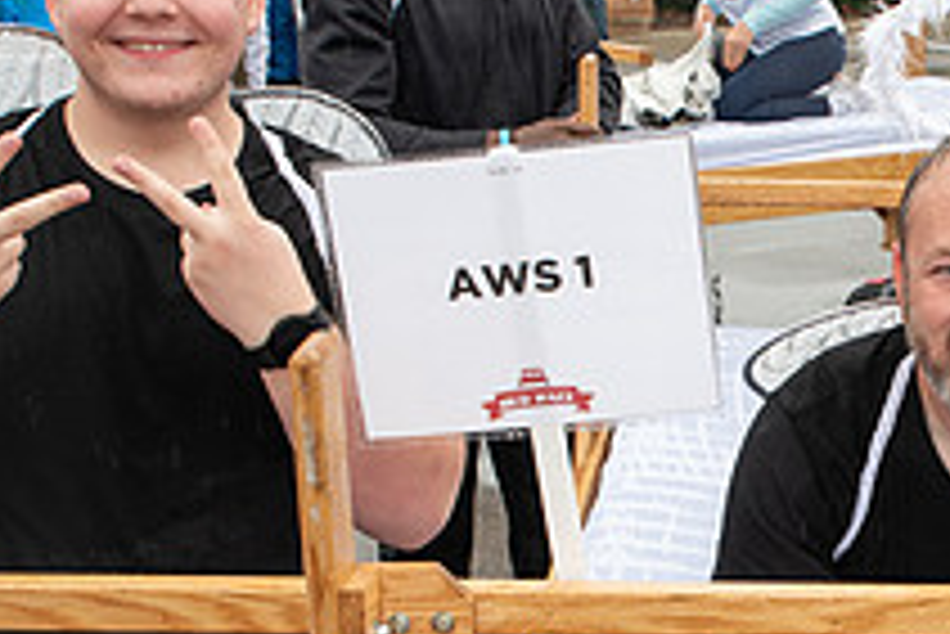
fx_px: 2482
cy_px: 512
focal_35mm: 94
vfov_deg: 14.5
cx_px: 922
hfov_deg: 21.0
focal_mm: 29
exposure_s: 1/200
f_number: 6.3
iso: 400
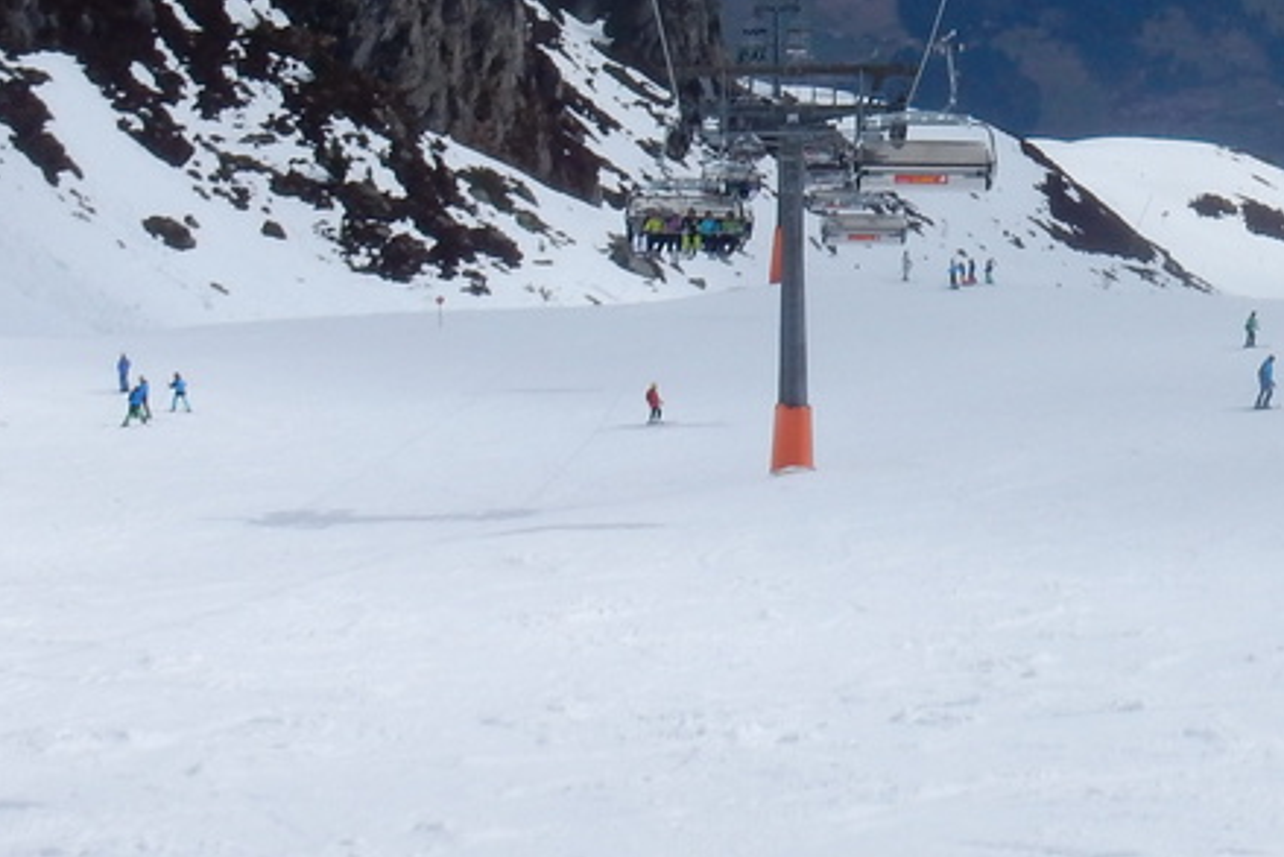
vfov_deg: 14.6
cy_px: -173
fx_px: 3247
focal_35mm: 91
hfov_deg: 21.9
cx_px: 1109
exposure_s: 1/2000
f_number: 5
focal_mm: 5.4
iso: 125
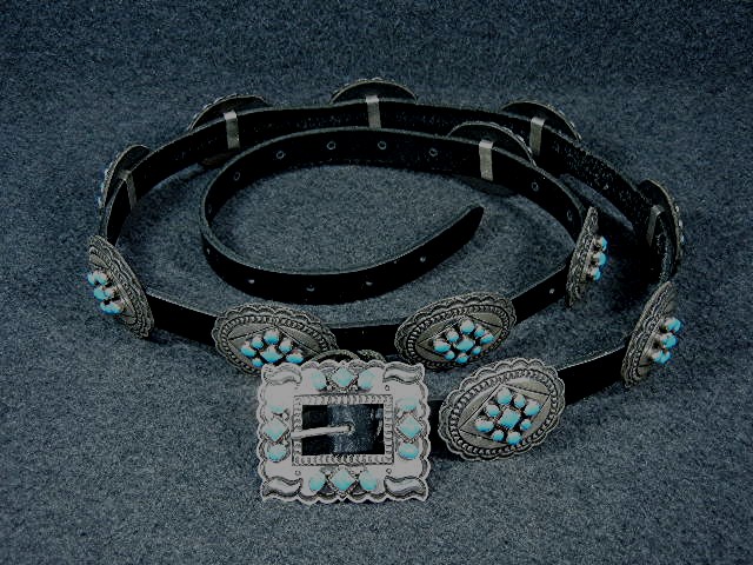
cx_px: 376
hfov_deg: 36.8
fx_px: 1131
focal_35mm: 52
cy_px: 282
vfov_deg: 28.0
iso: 553
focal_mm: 9.3
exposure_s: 1/17.1
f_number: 3.9
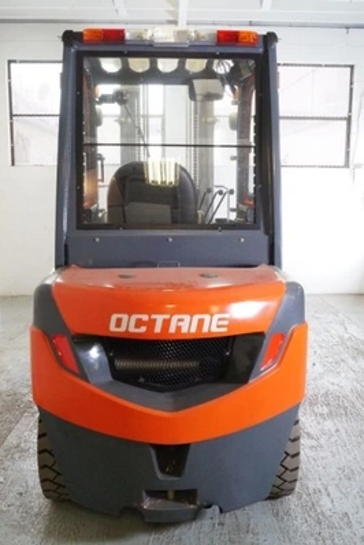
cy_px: 272
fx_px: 546
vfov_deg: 53.1
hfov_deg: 36.9
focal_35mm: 36
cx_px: 182
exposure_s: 1/160
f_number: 9
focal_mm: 24
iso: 2500
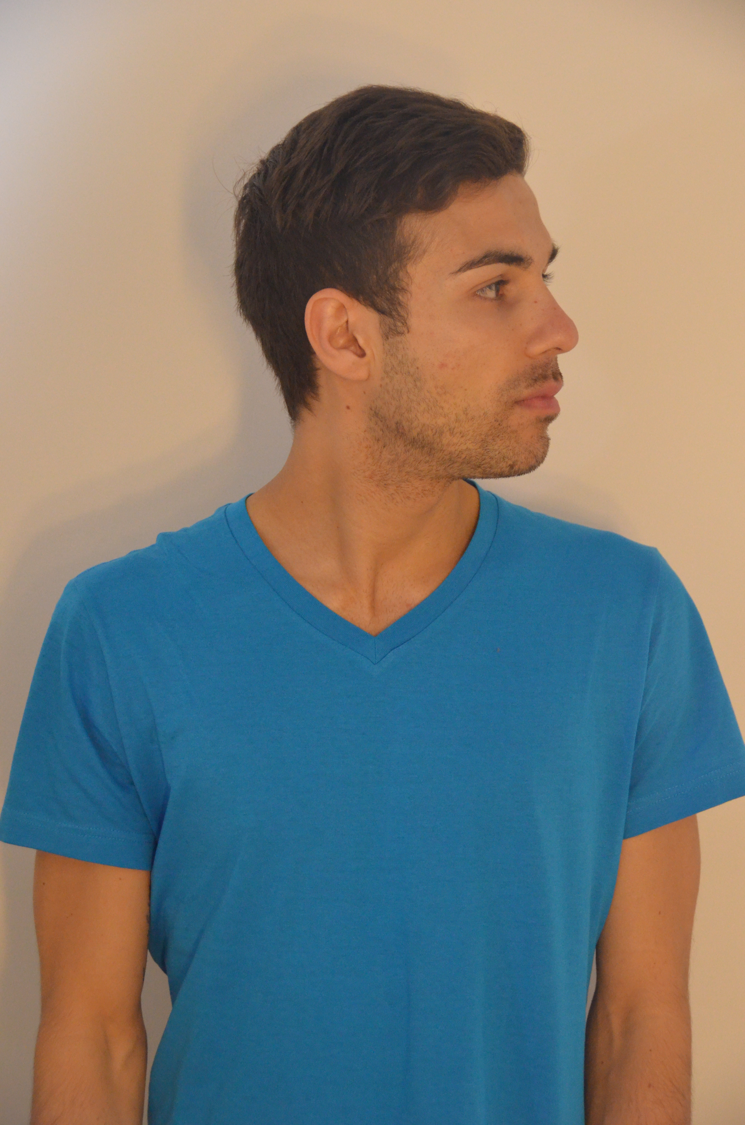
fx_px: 2806
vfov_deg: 22.7
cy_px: 562
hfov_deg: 15.1
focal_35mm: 90
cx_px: 372
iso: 3200
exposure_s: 1/60
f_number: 4.8
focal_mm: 60
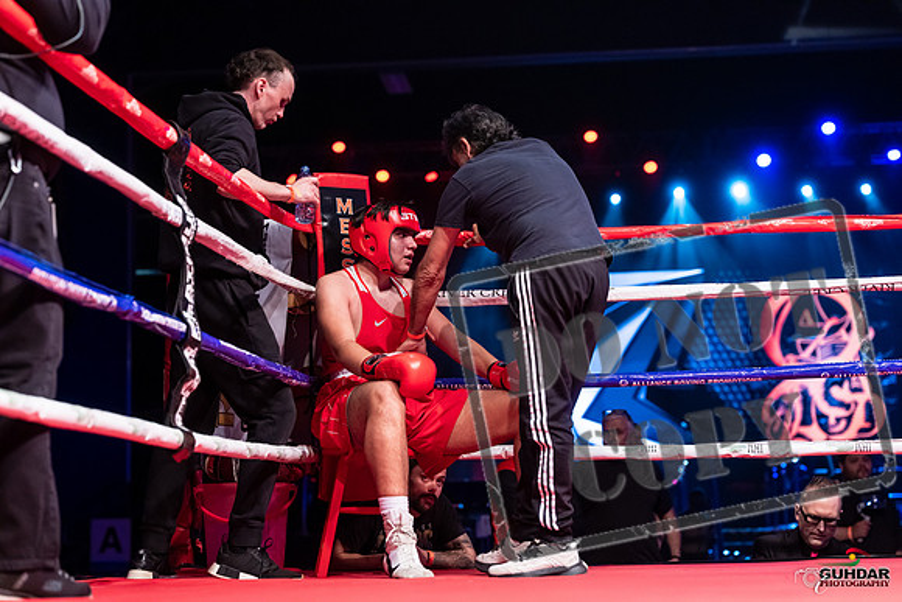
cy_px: 301
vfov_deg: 19.5
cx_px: 451
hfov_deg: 28.8
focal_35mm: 70
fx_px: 1754
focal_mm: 70
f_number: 2.8
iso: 3200
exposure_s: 1/640
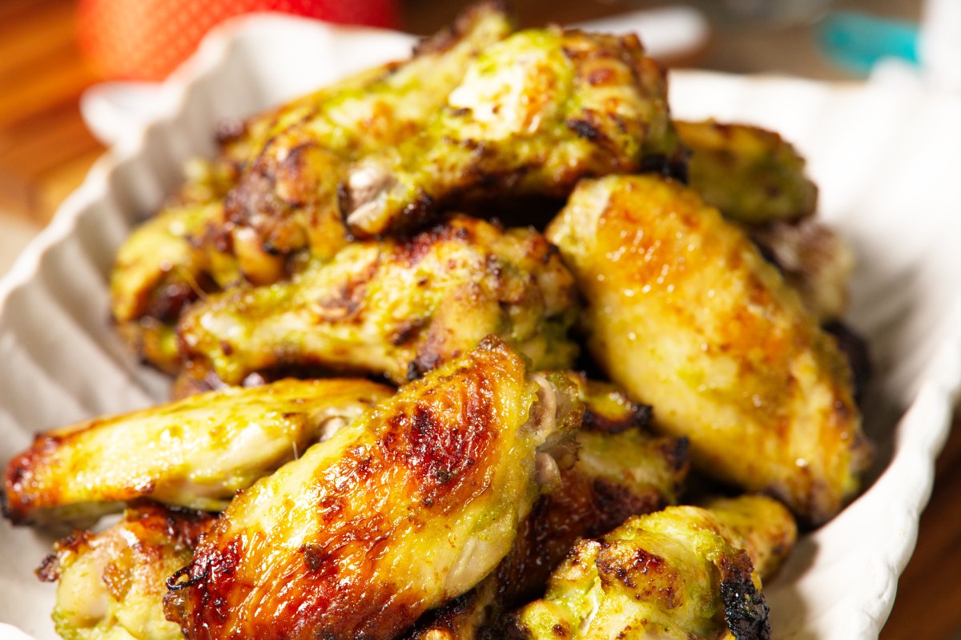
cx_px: 480
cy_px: 320
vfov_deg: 13.0
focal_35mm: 105
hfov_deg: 19.5
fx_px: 2802
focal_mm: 105
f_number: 8
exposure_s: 1/640
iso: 1000
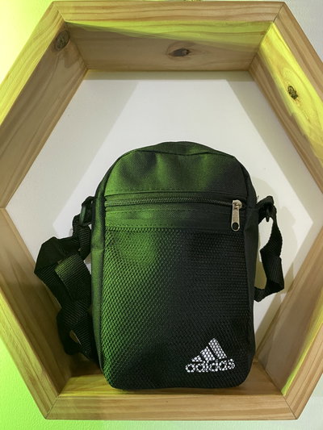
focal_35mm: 26
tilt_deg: +3.2
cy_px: 215
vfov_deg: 67.3
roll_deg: -0.8
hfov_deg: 53.1
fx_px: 323
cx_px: 162
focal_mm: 4.25
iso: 400
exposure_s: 1/33
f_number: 1.8
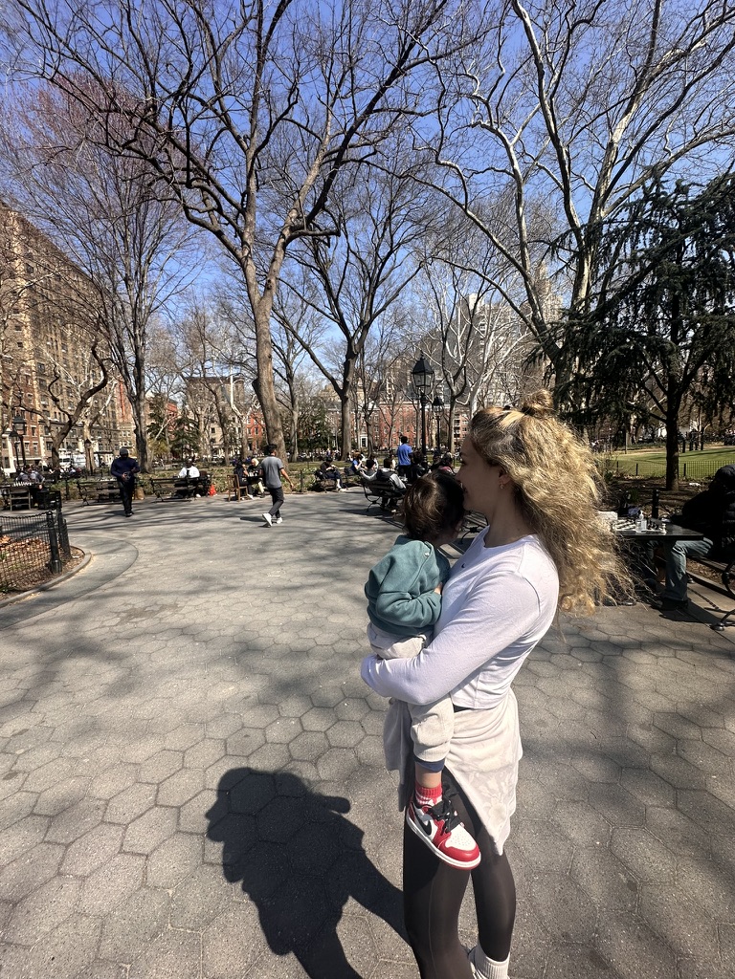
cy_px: 490
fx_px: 396
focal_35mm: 14
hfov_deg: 85.7
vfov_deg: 102.1
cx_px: 368
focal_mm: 2.22
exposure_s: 1/1453
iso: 40
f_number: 2.2
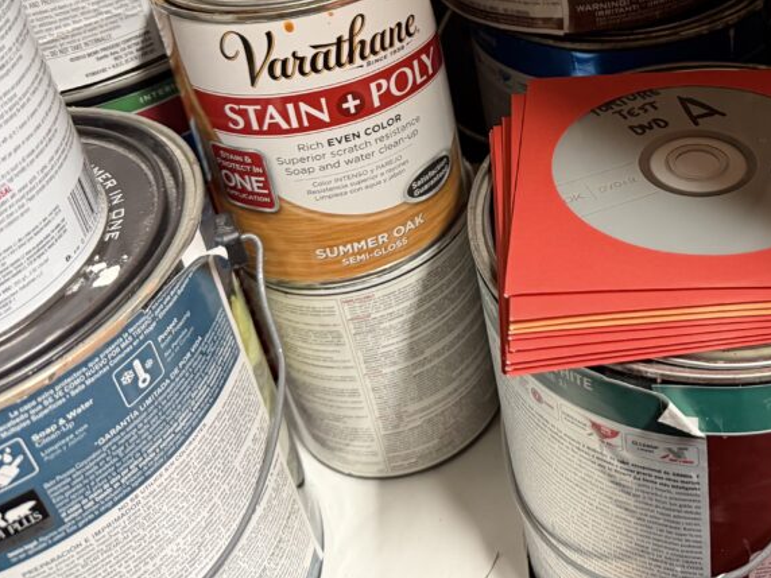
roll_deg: +6.8
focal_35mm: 43
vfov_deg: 32.0
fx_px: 958
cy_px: 62
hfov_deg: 42.3
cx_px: 590
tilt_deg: -30.9
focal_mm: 6.76
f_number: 1.78
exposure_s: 1/40
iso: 800
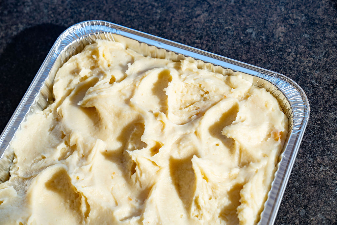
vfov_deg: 19.5
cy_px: 112
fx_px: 655
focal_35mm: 70
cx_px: 168
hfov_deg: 28.8
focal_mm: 70
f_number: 5.6
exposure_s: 1/250
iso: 250
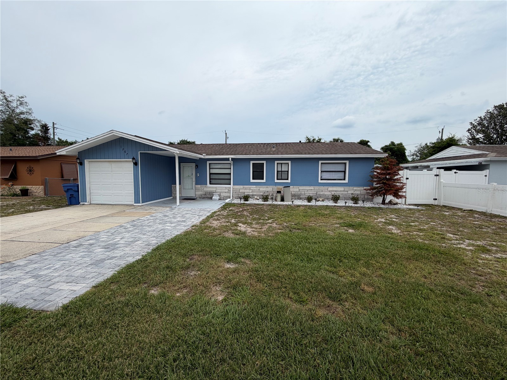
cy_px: 190
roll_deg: +0.4
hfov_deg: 102.1
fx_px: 205
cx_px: 254
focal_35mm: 14
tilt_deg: -4.2
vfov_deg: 85.7
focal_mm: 2.22
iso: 20
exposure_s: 1/1399
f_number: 2.2
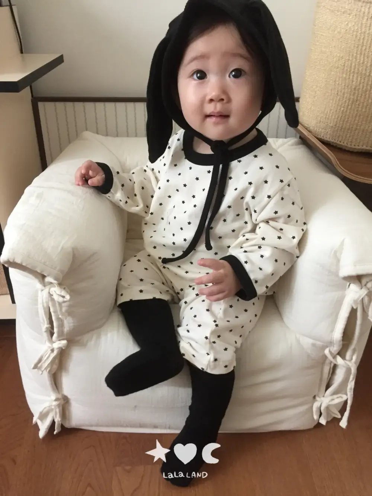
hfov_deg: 48.2
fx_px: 415
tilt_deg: -30.2
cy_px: 248
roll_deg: -2.6
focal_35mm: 29
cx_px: 186
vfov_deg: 61.7
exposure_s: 1/30
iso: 160
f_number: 2.2
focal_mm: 4.15
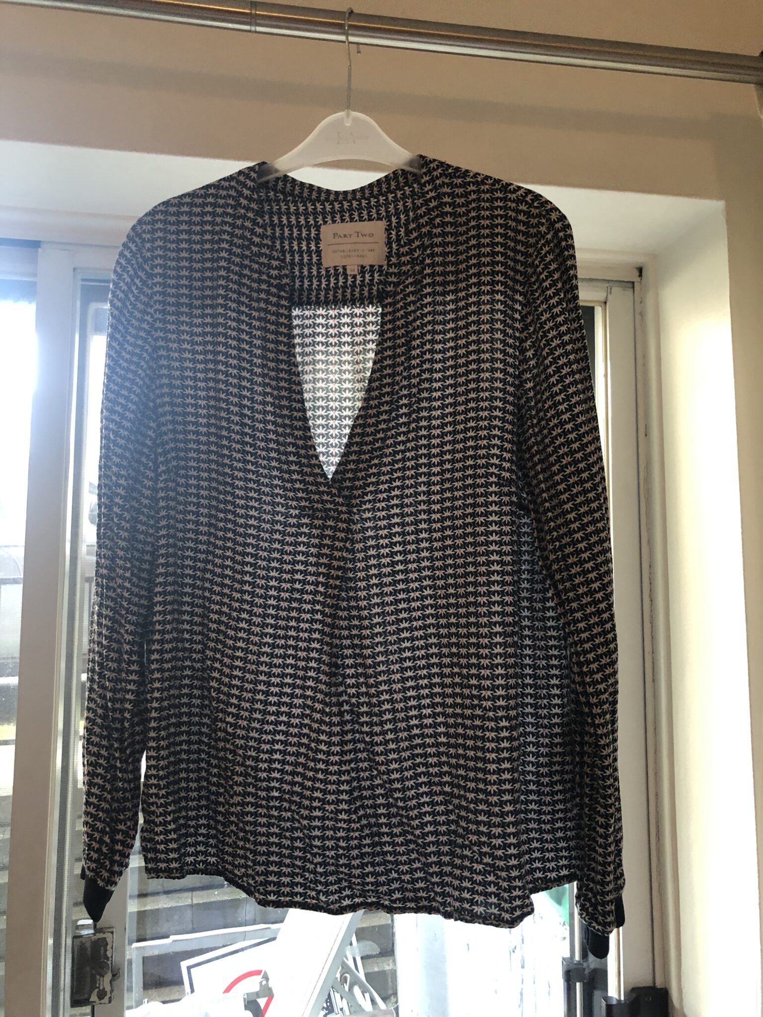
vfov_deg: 63.4
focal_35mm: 28
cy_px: 508
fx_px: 823
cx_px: 382
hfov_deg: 49.7
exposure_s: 1/15
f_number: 1.8
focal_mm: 3.99
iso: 80
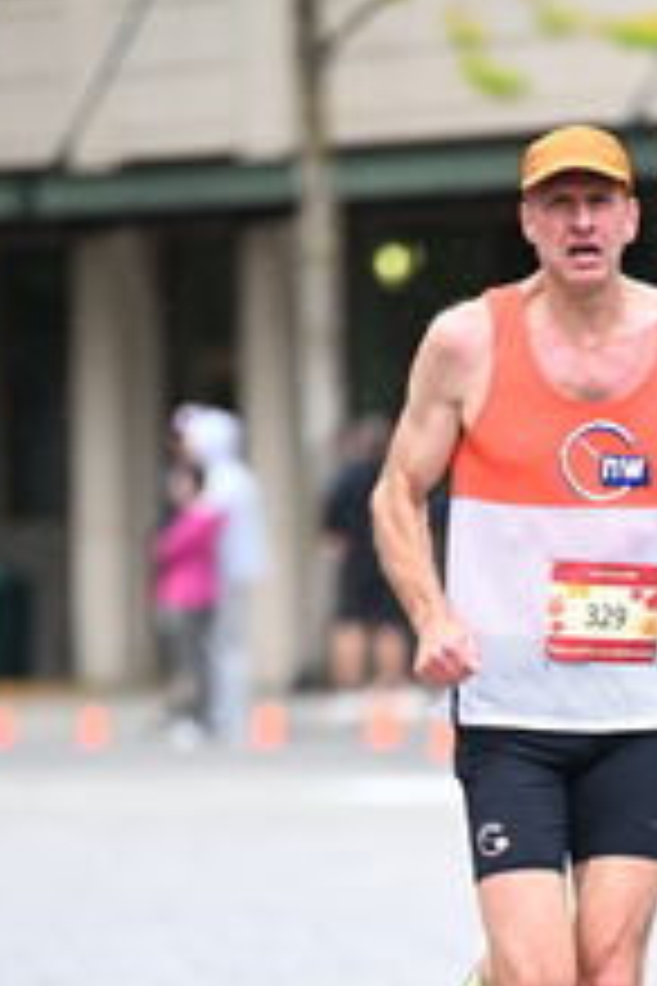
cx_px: 623
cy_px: 972
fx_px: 12400
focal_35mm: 453
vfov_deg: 4.5
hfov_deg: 3.0
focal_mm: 180
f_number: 2.8
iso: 1250
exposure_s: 1/1250
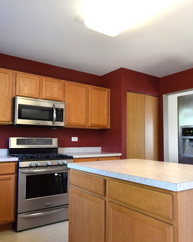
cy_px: 130
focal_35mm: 29
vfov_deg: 60.4
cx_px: 108
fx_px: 207
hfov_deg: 49.8
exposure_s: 1/80
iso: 400
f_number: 4.5
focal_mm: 12
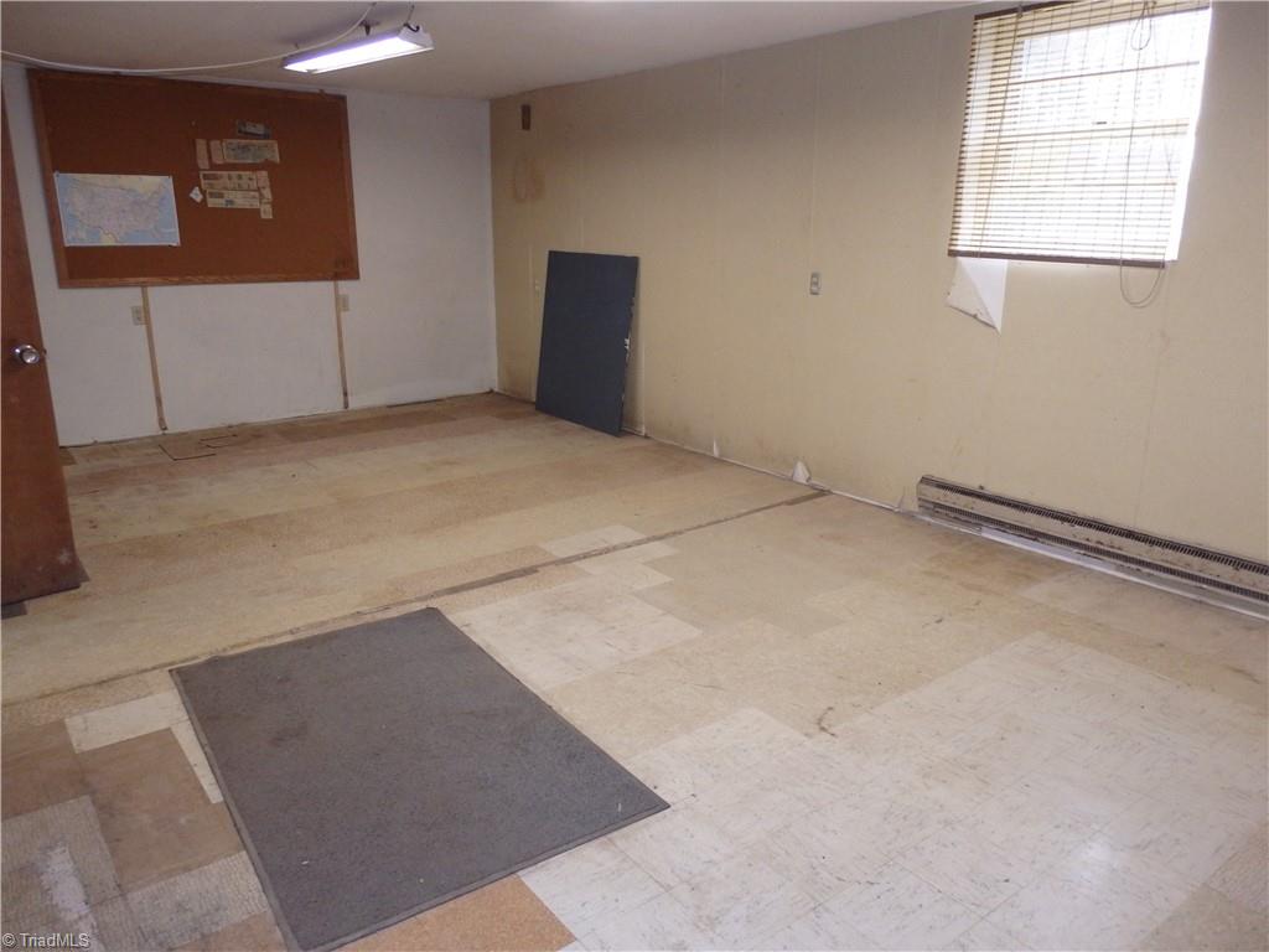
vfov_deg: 54.9
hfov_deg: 69.4
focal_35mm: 25
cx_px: 634
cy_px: 476
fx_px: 916
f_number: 3
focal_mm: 4.5
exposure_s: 1/30
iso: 400
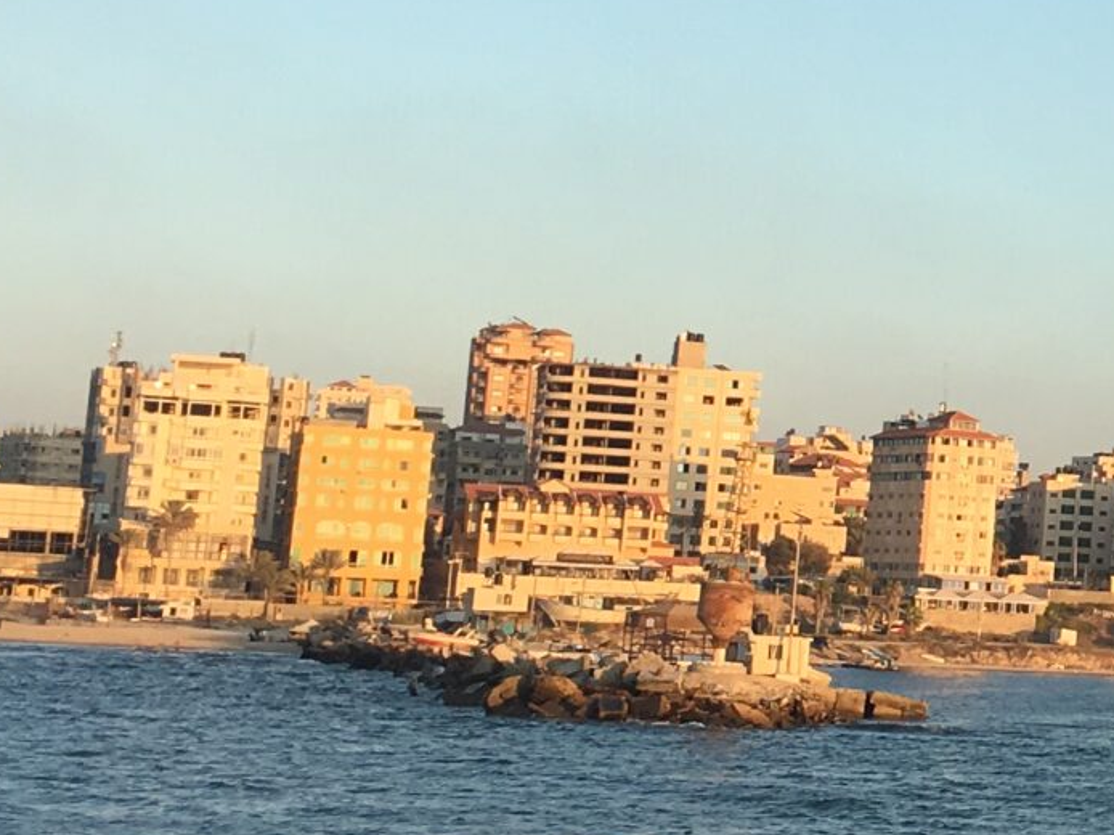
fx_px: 3442
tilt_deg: +8.5
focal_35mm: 107
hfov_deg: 16.7
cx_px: 1676
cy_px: 209
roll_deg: -3.6
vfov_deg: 13.8
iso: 25
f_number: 2.2
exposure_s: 1/503
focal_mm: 4.15
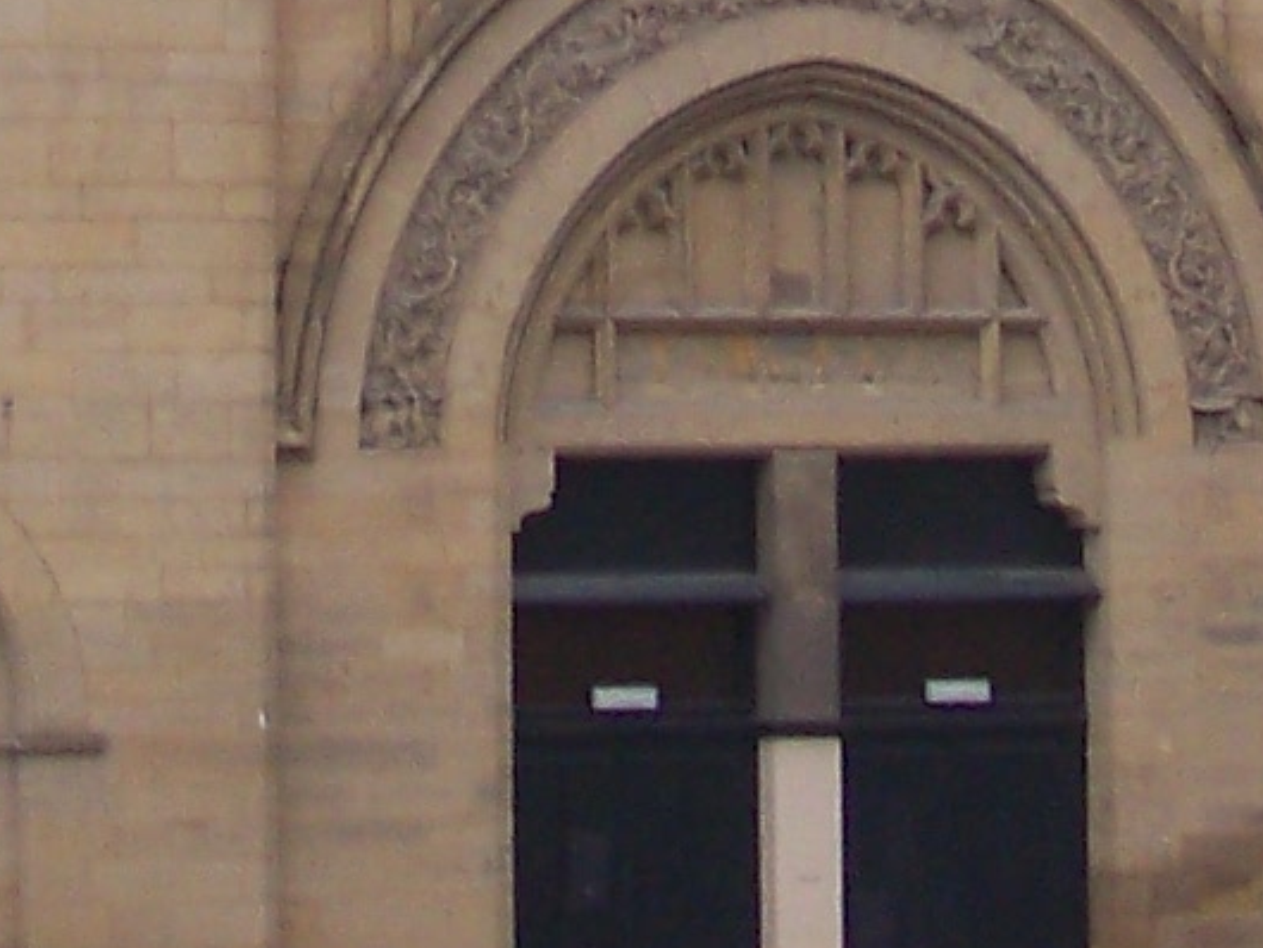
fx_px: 8286
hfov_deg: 8.7
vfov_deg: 6.4
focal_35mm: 227
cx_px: 577
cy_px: -569
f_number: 2.8
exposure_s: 1/30
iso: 80
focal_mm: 5.85
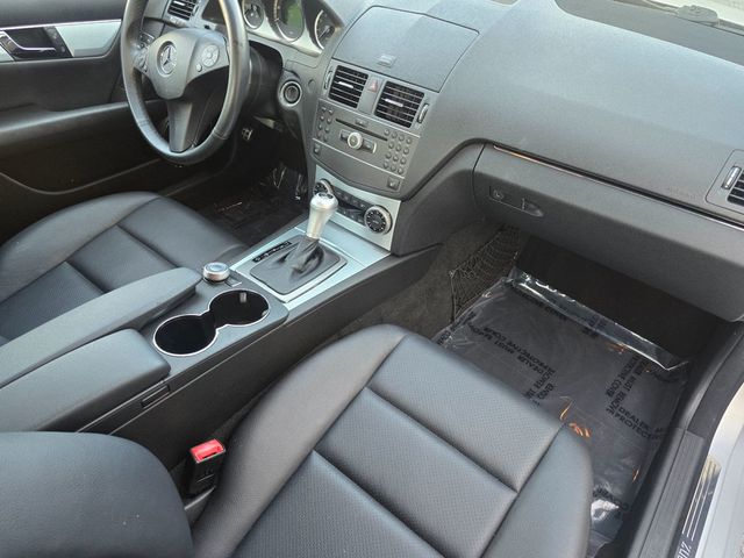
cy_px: 279
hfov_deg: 73.9
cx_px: 372
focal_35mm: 23
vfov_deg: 58.9
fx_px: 494
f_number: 1.7
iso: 250
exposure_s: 1/120
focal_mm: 6.3
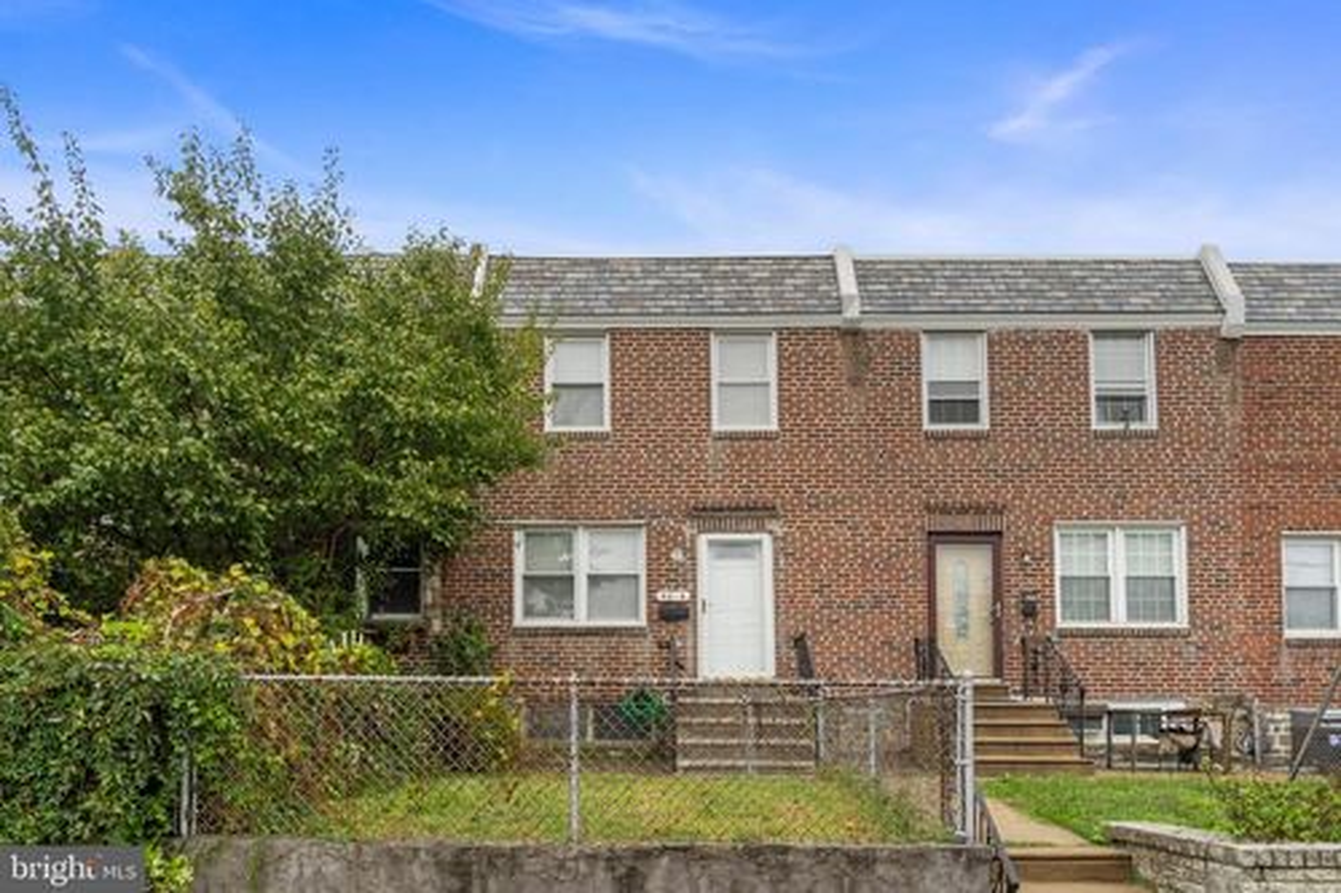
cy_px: 446
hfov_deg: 77.3
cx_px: 670
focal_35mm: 22
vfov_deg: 56.1
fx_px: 838
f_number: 9
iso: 200
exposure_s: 1/20
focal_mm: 15
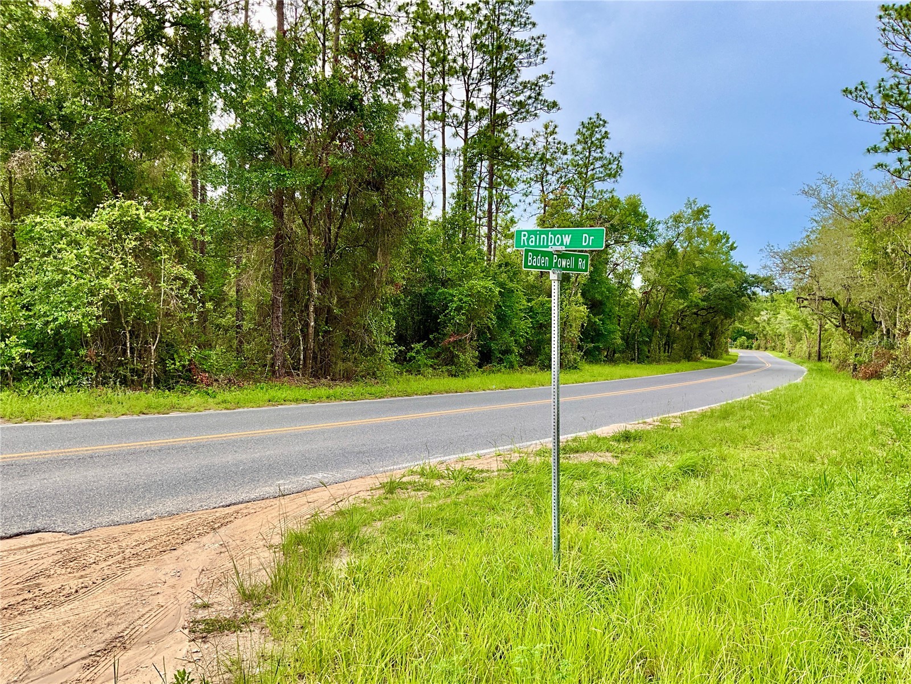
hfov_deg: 61.7
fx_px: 763
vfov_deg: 48.2
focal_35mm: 29
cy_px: 342
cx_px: 456
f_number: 1.8
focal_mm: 3
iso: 25
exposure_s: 1/299
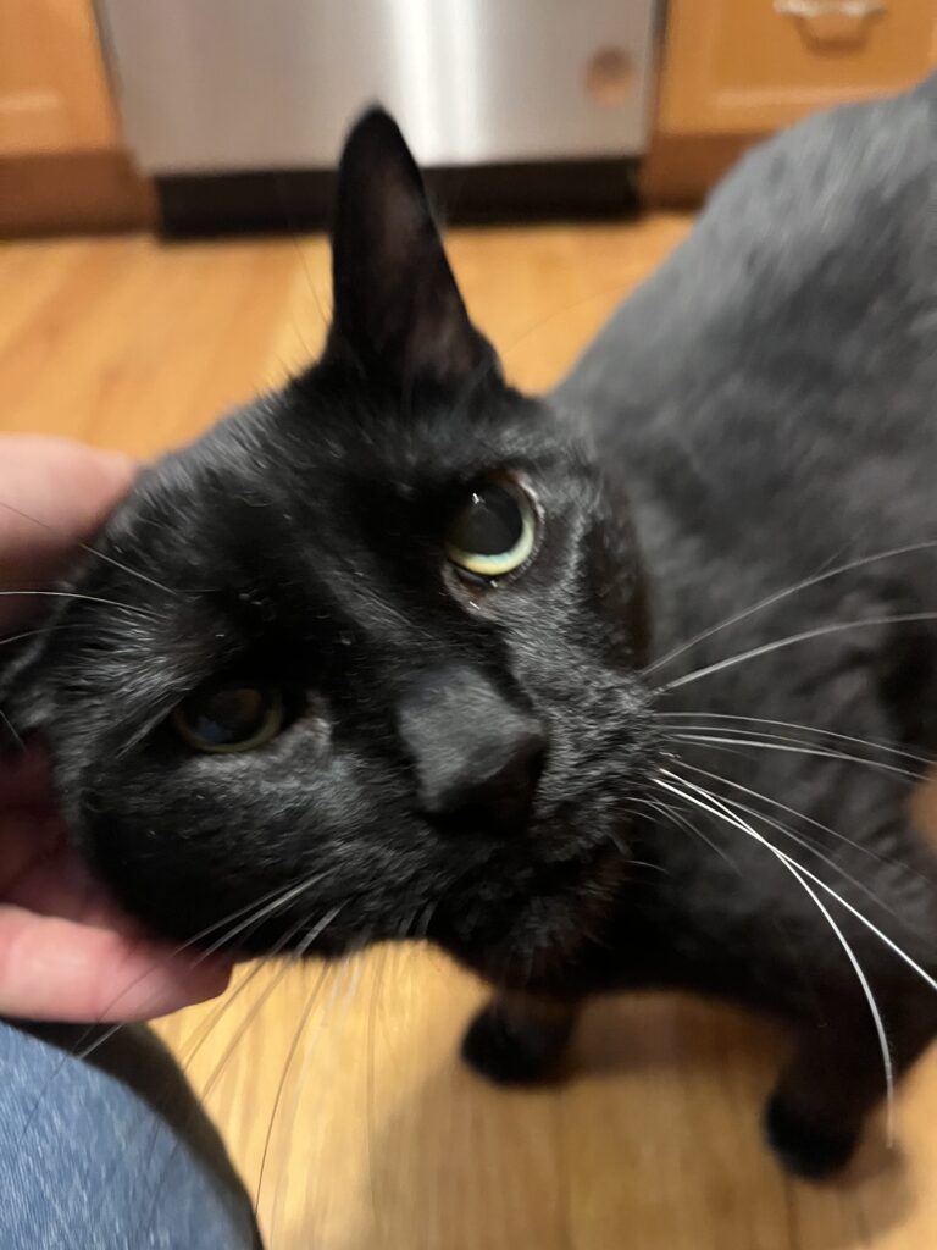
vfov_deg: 67.3
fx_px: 938
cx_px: 468
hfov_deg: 53.1
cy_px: 625
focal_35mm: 26
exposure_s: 1/30
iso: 640
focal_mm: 5.1
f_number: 1.6
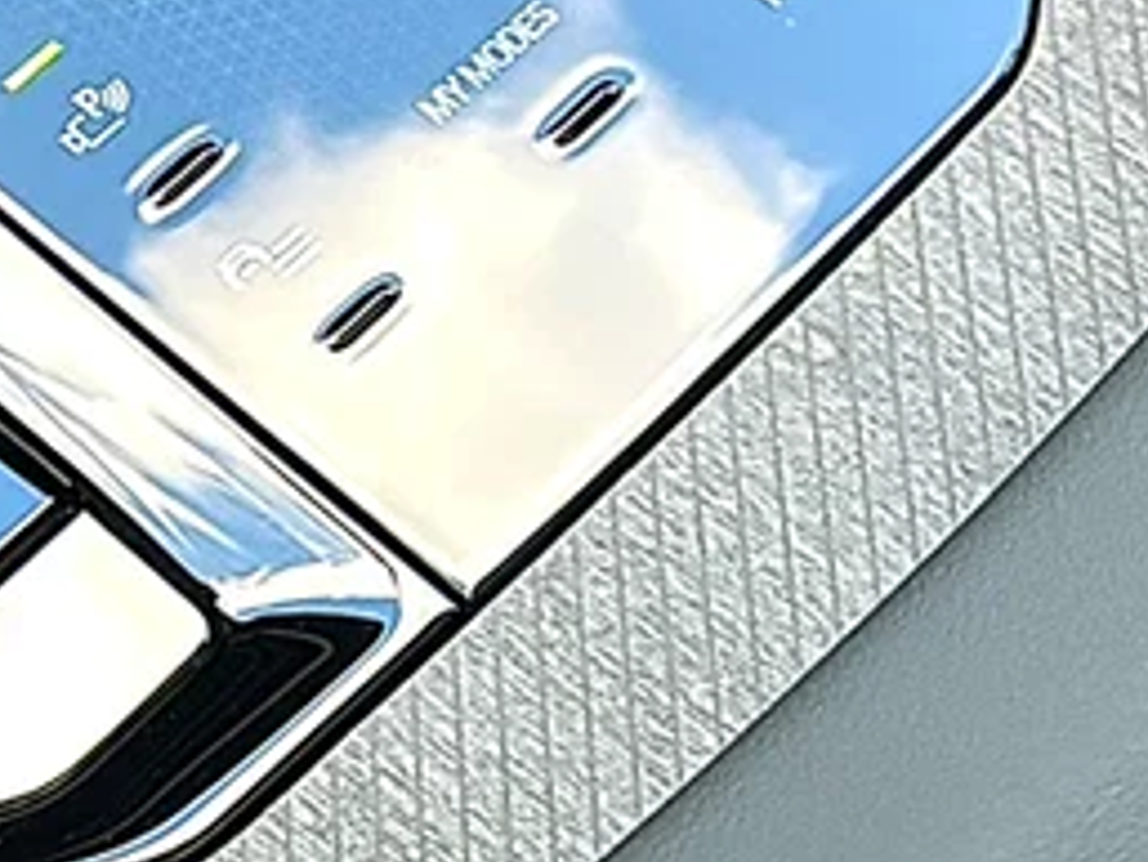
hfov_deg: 16.1
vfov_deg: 12.1
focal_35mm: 120
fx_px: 3982
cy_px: -105
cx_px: 13
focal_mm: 6.86
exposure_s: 1/111
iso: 50
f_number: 1.78
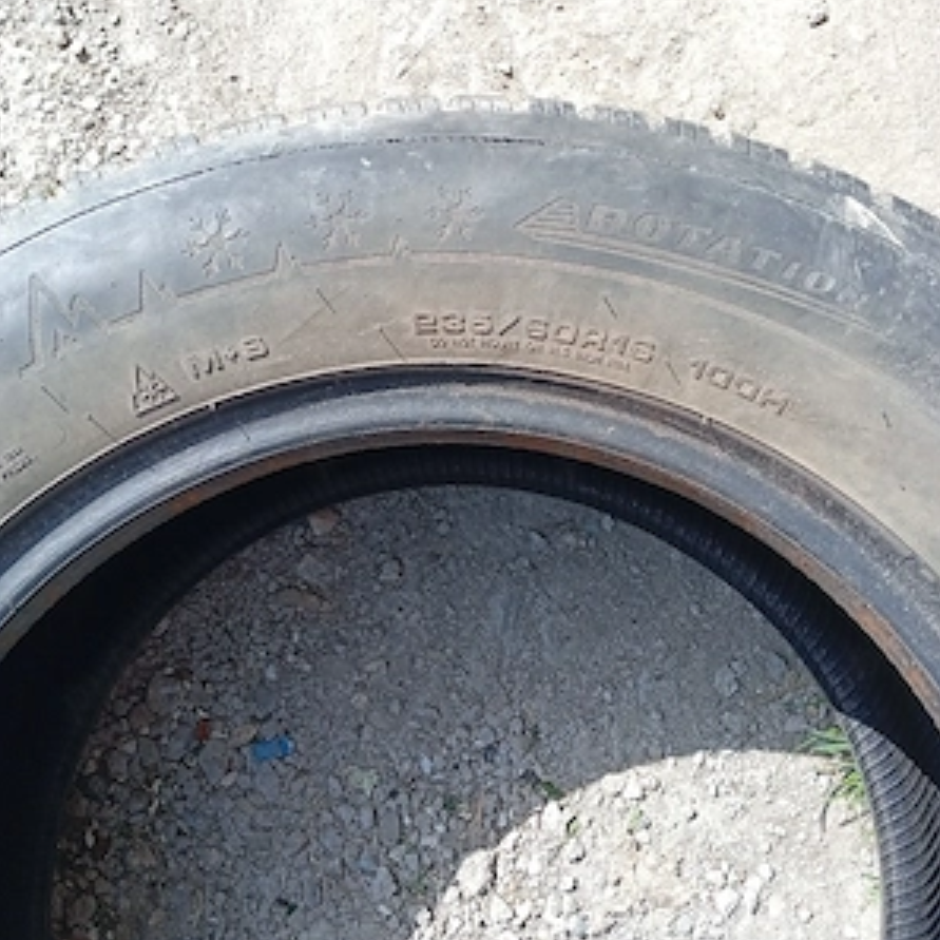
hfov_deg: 51.1
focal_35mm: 32
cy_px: 427
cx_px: 472
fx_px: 983
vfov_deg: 51.0
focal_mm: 3.98
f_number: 1.8
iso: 50
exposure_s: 1/217
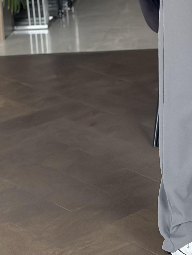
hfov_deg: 11.5
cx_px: 220
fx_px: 939
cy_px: -42
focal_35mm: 127
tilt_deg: -19.1
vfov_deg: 15.0
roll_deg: +4.2
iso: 400
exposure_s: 1/50
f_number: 1.78
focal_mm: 6.86
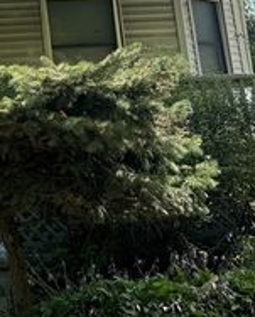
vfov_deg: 21.9
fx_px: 781
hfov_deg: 17.4
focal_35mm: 83
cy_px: -16
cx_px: -78
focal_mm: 6.76
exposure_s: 1/1151
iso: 80
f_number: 1.78
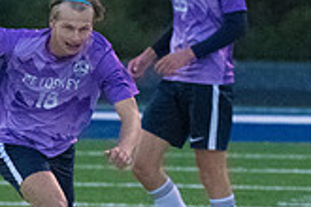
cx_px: 447
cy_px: 124
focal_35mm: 1025
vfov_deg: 1.3
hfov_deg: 2.0
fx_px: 8854
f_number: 4.5
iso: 6400
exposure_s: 1/1250
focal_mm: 195
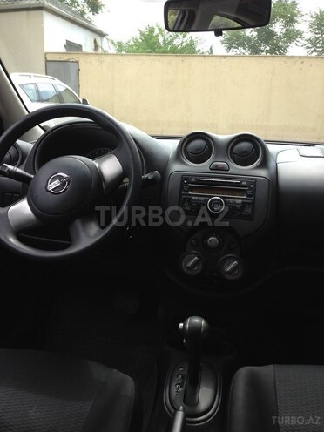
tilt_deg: -10.8
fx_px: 412
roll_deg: -1.7
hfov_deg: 42.9
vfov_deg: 55.4
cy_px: 216
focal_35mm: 33
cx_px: 162
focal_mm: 4.12
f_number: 2.4
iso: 50
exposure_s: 1/299
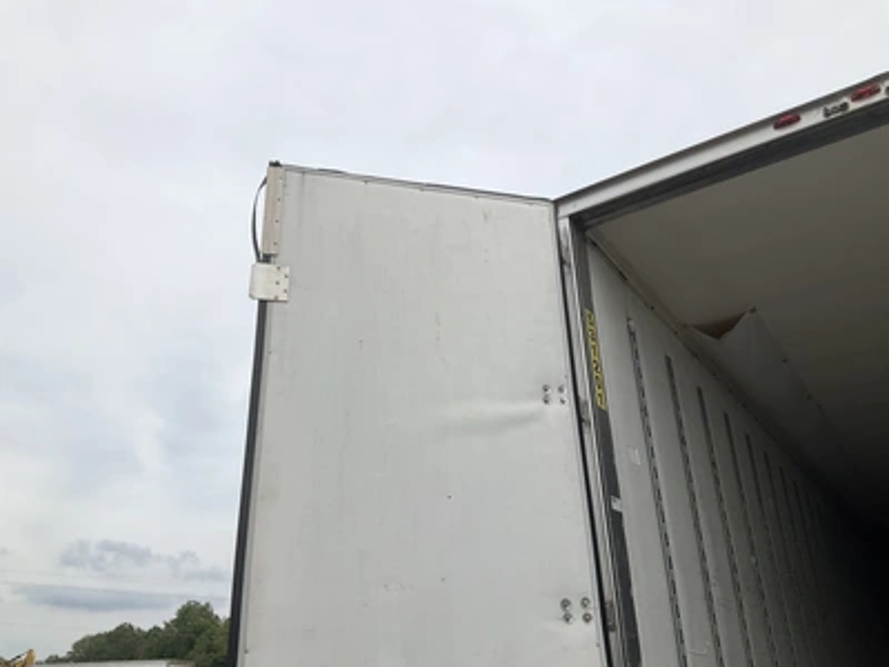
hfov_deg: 61.7
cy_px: 334
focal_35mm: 29
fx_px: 745
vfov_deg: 48.2
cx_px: 444
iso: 25
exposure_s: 1/2427
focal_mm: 3
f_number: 1.8
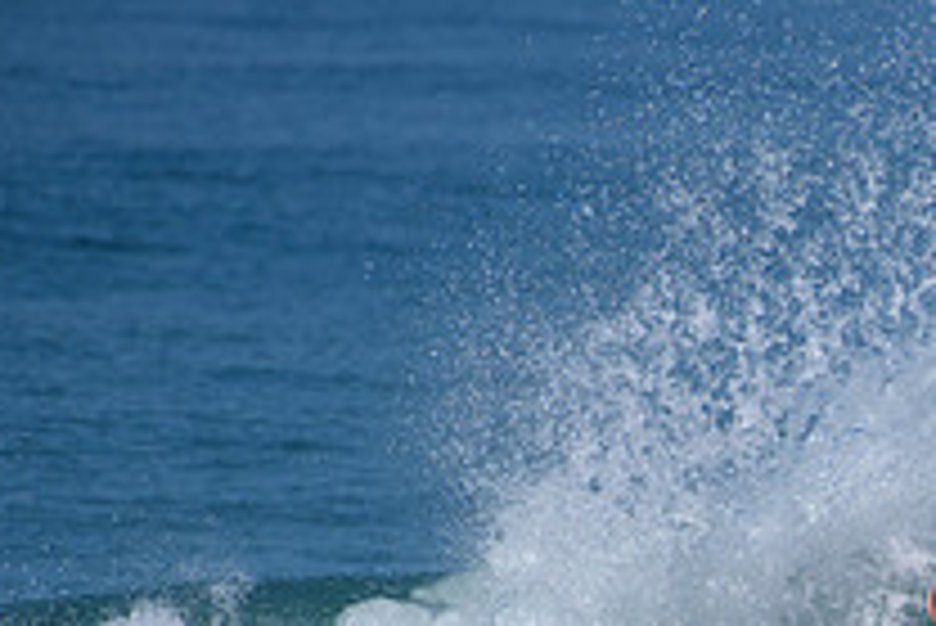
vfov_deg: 1.0
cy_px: 723
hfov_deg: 1.5
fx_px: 36294
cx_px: 1202
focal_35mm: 1395
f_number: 5.6
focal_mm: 500
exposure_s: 1/2000
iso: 140
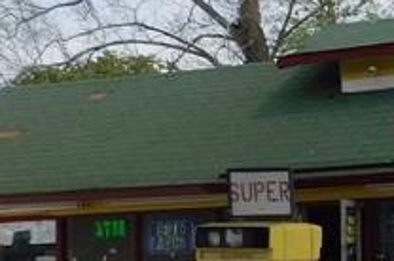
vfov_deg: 11.5
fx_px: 1289
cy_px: 202
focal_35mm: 118
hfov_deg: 13.3
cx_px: 924
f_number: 6
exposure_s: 1/640
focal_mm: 4
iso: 125
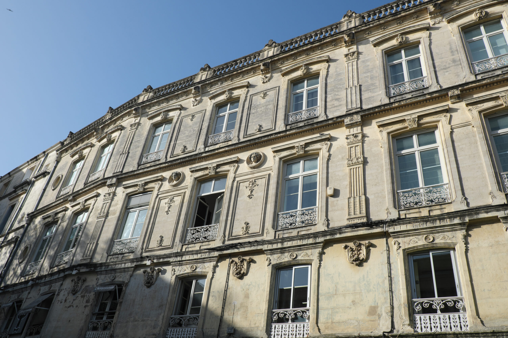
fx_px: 381
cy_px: 169
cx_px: 254
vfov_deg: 47.9
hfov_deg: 67.4
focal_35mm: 27
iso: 125
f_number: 9
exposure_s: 1/320
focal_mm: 18
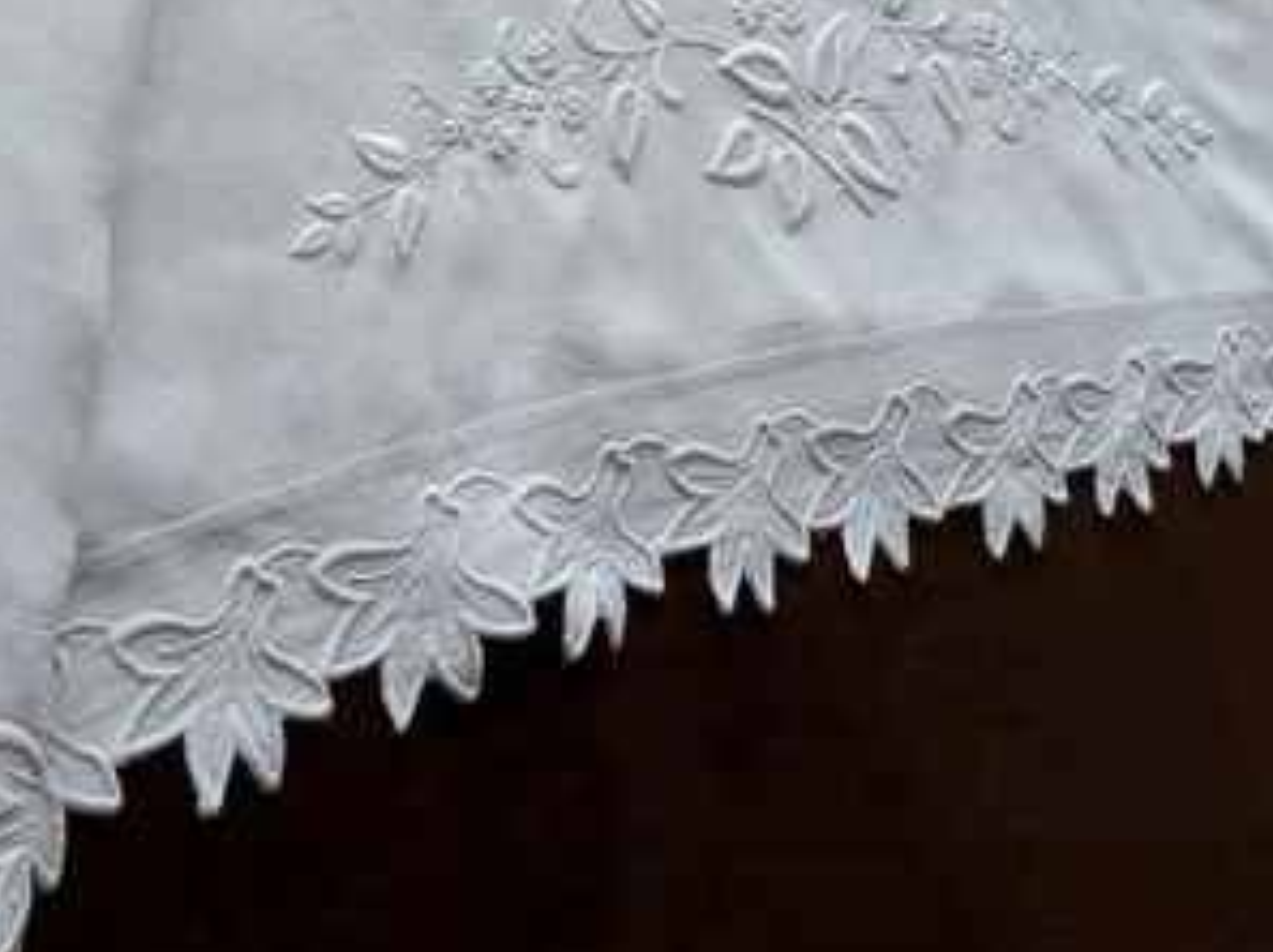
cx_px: 313
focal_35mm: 59
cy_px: -94
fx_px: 2167
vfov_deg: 23.3
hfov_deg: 32.1
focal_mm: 4.1
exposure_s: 1/60
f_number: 3.3
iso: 80
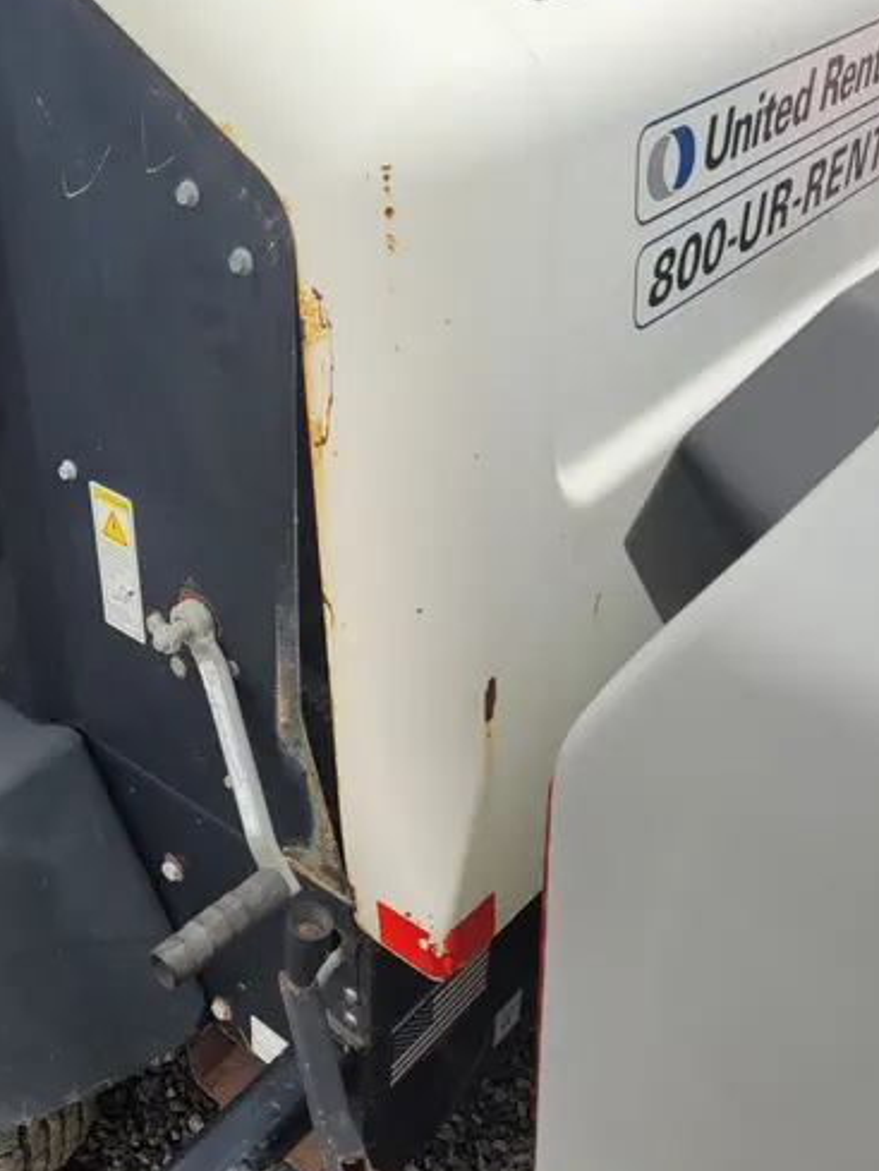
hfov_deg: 36.1
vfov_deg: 47.8
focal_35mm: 39
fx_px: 1320
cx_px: 230
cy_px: 542
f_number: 1.8
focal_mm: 5.4
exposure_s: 1/427
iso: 40
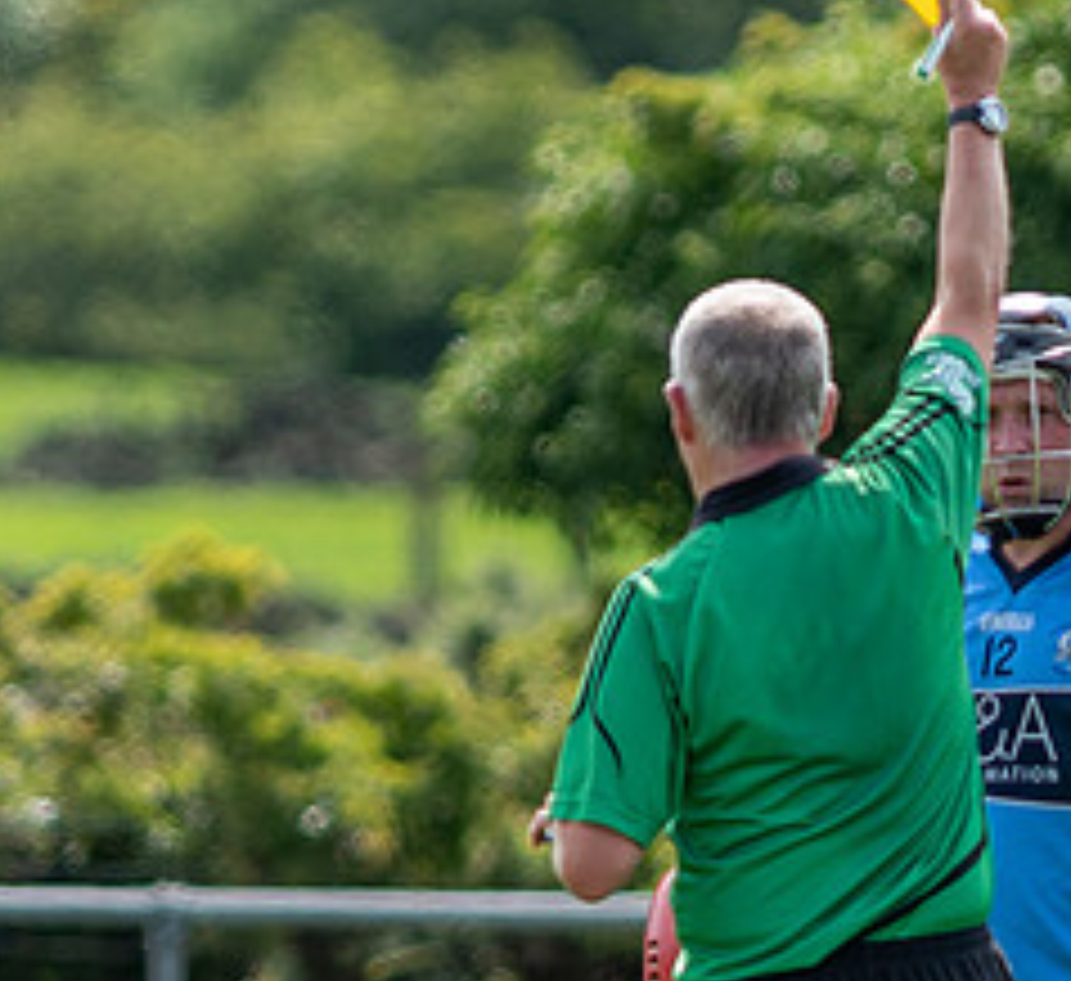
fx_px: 57665
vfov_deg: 1.0
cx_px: 1027
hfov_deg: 1.1
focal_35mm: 1718
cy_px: 985
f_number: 2.8
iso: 100
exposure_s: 1/1600
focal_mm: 300
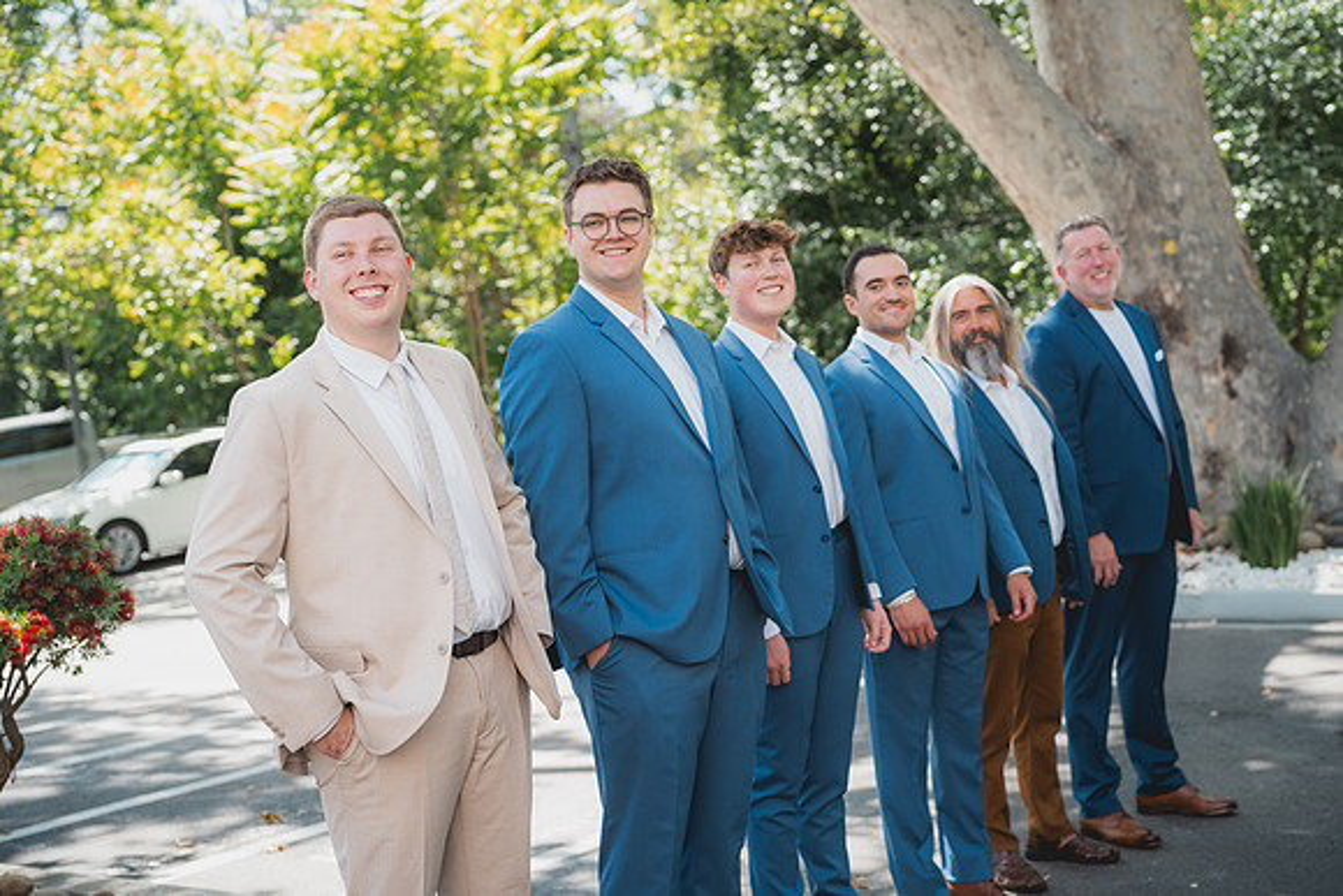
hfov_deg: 39.6
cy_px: 448
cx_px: 672
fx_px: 1866
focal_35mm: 50
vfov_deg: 27.0
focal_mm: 50
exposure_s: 1/320
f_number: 2.8
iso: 200
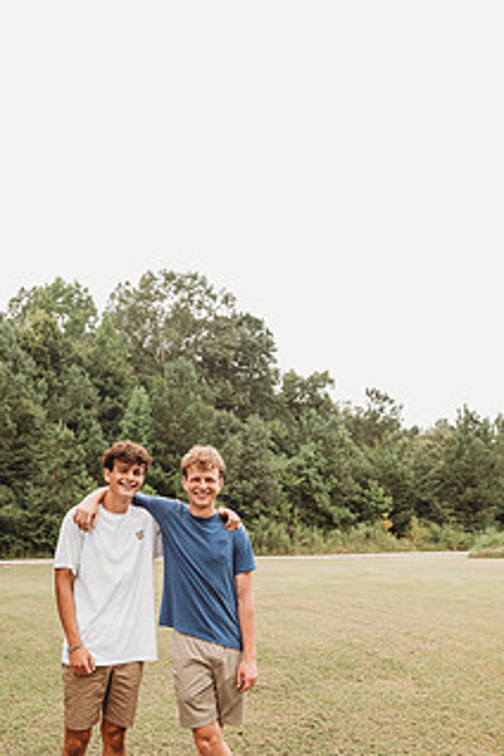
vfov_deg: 55.0
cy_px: 485
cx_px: 162
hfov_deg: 38.4
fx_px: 714
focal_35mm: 34
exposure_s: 1/200
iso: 320
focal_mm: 24
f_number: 2.8
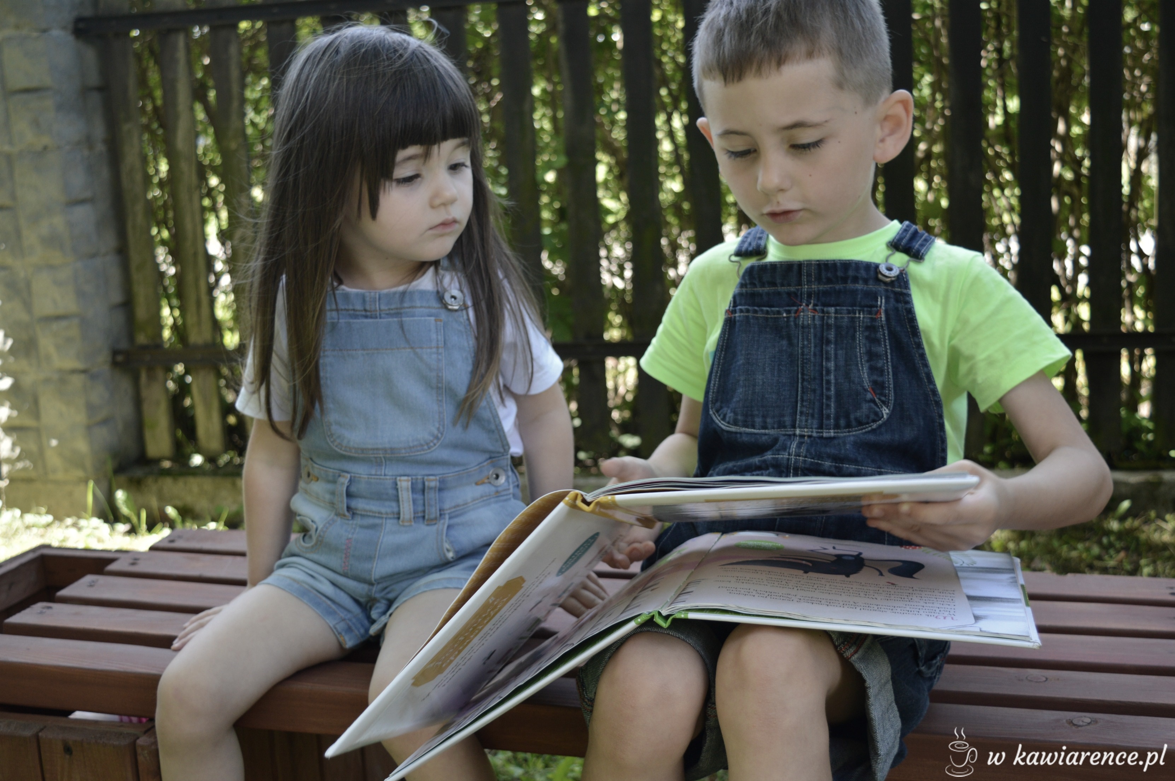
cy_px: 390
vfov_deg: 30.8
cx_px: 588
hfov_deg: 45.0
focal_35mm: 44
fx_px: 1418
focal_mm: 29
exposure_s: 1/160
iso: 200
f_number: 4.5
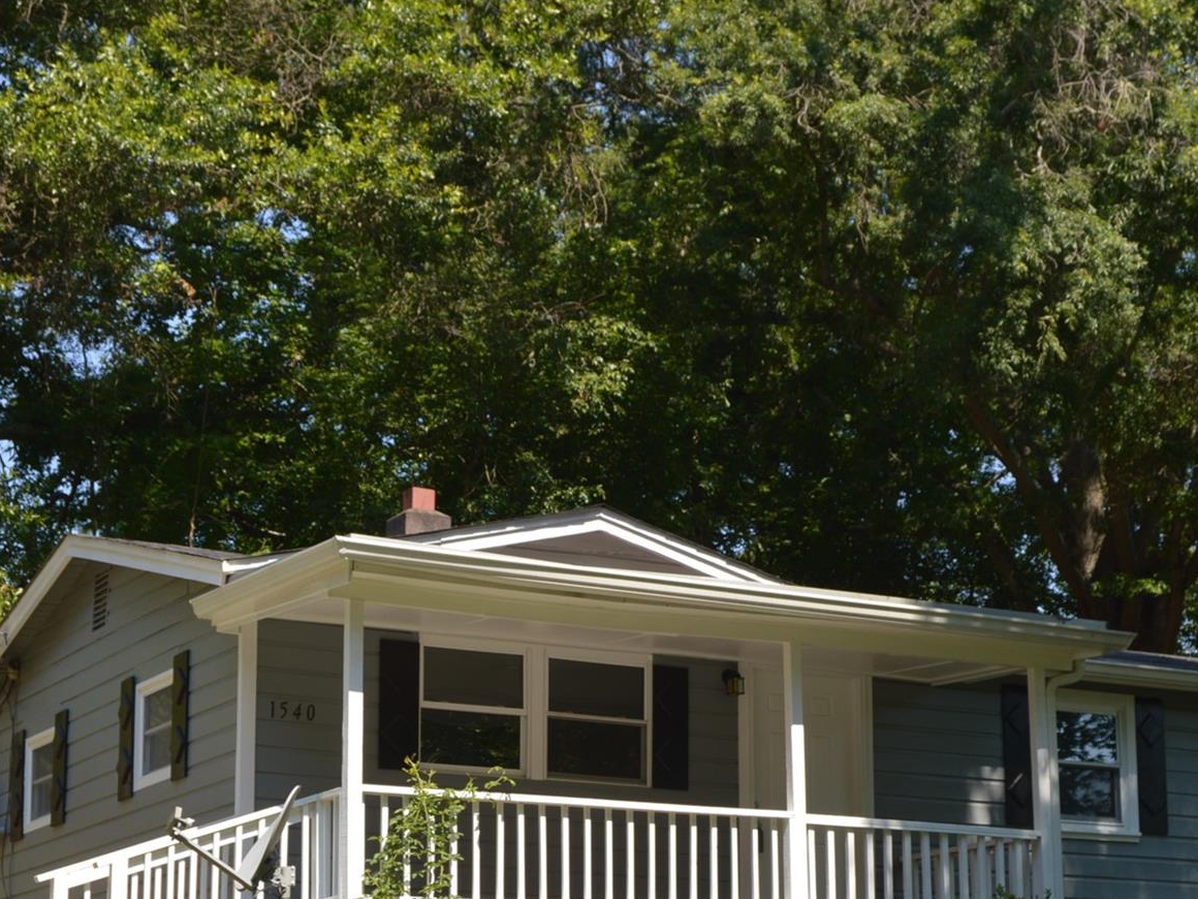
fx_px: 2729
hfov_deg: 24.7
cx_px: 680
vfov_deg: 18.6
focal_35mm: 79
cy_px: 663
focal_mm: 31
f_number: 7.1
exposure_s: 1/200
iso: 100
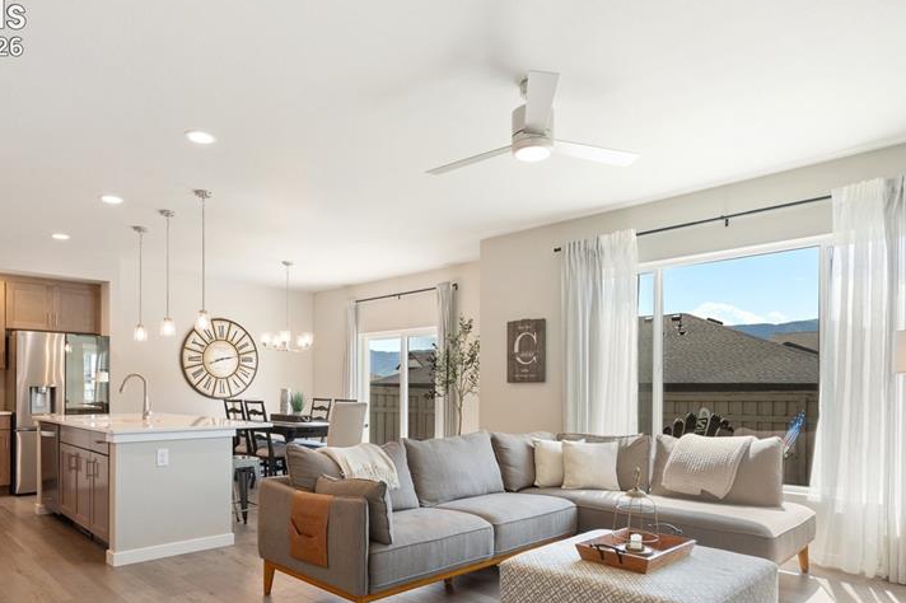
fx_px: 579
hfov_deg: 76.1
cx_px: 429
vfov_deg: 54.4
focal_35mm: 23
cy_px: 378
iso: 100
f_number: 6.7
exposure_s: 1/2
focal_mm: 16
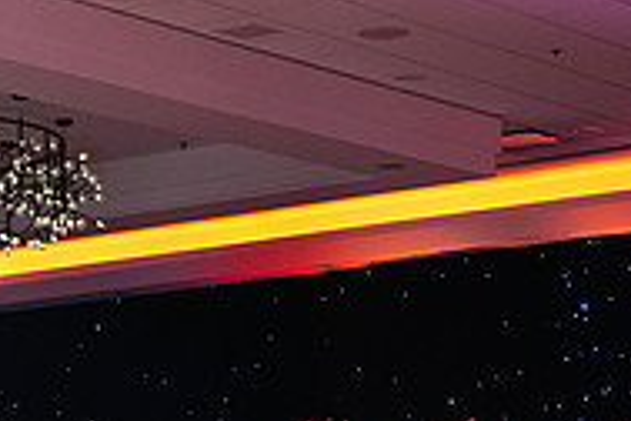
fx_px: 2471
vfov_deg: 9.5
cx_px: 210
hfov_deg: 14.5
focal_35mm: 141
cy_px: 637
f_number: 5
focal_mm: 46
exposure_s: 1/400
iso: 5000
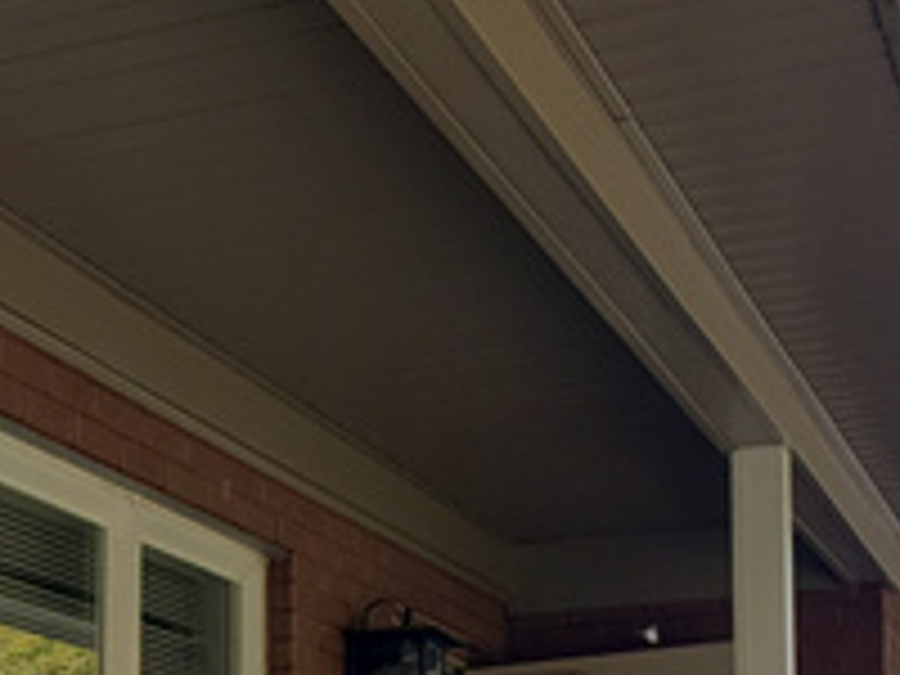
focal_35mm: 83
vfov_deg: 16.6
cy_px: 914
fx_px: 2158
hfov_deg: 22.4
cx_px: -50
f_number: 2.4
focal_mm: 4.3
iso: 50
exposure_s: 1/658
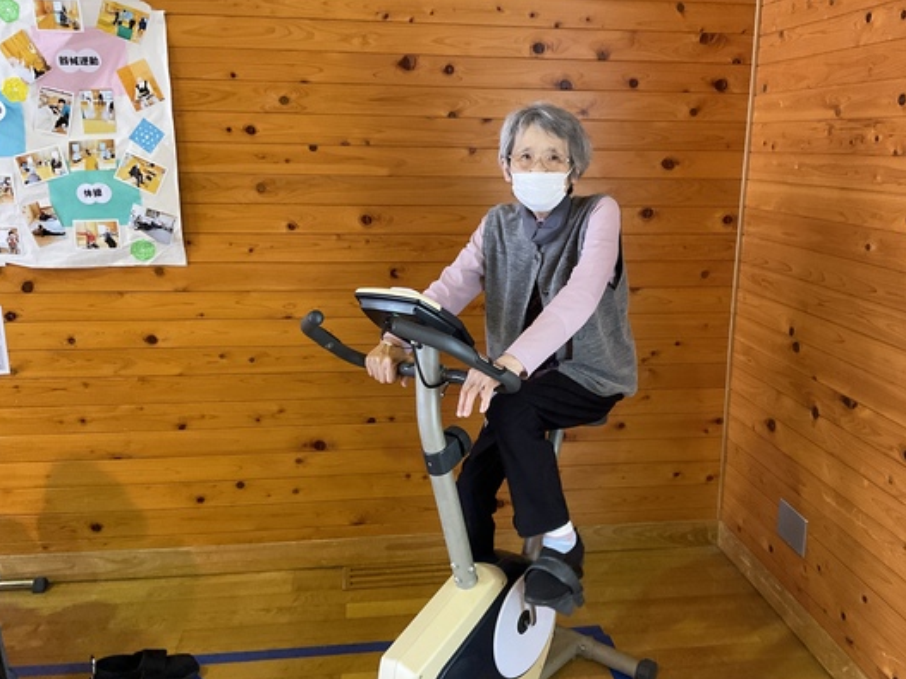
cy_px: 330
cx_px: 500
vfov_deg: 42.9
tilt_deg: -12.4
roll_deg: -0.2
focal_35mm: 33
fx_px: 864
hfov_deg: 55.3
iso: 200
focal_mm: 3
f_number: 1.8
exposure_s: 1/60
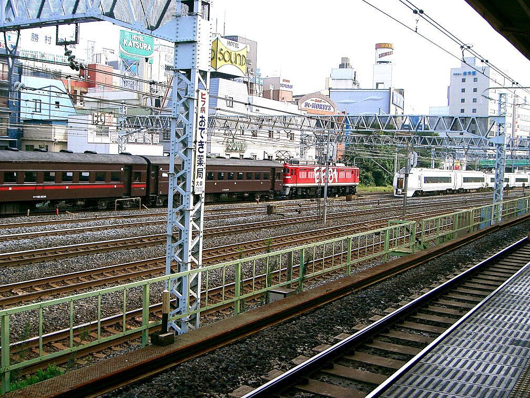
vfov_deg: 36.8
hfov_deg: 47.9
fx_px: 597
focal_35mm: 39
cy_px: 199
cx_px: 265
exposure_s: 1/320
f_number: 4.8
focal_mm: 8
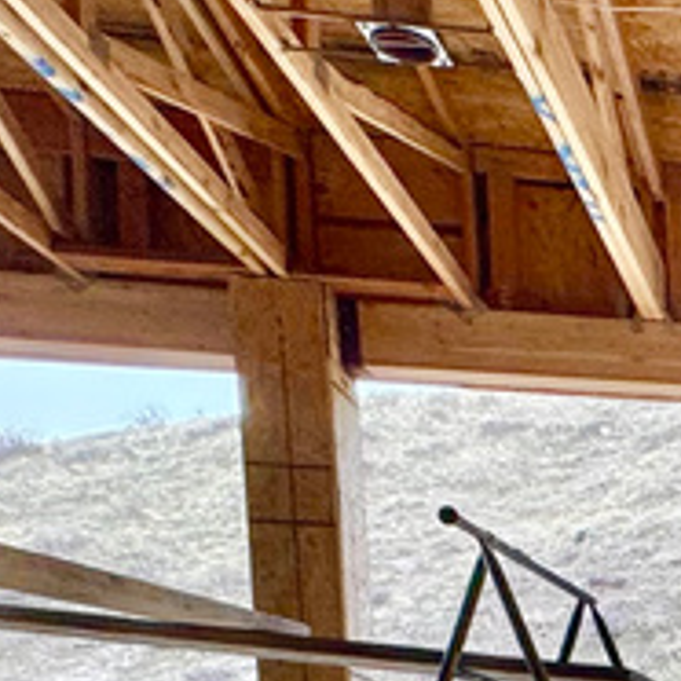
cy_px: 1025
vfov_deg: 21.3
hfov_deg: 18.5
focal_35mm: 68
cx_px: 1292
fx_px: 1514
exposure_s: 1/99
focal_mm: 2.22
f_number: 2.2
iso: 64
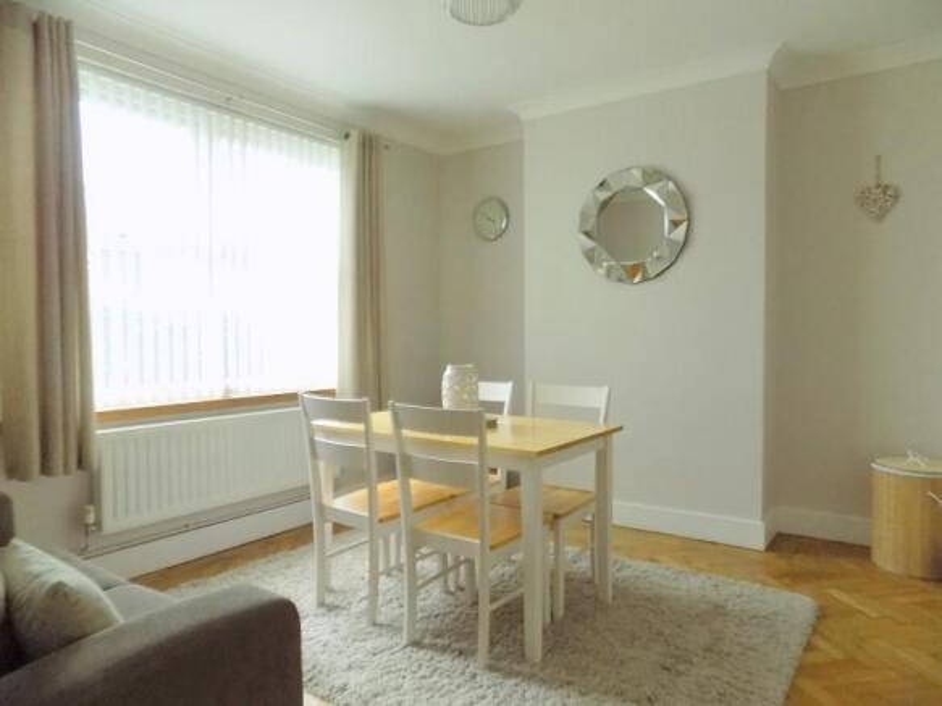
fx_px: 626
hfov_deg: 73.9
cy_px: 353
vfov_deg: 58.9
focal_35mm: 23
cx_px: 471
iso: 400
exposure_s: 1/13
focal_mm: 4
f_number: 3.1
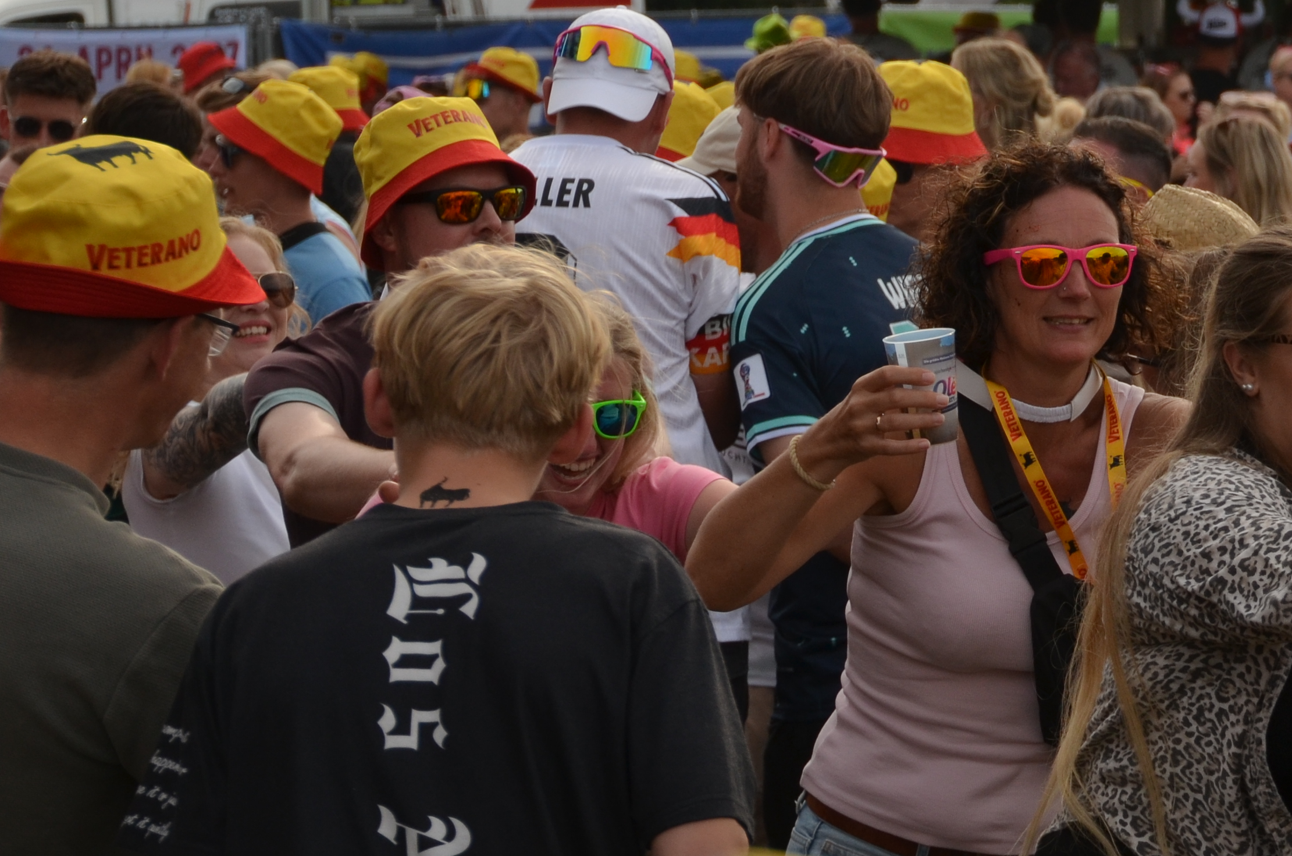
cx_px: 1266
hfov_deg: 8.8
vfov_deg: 5.9
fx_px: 8345
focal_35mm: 233
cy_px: 145
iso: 220
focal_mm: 70
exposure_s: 1/1000
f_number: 5.6
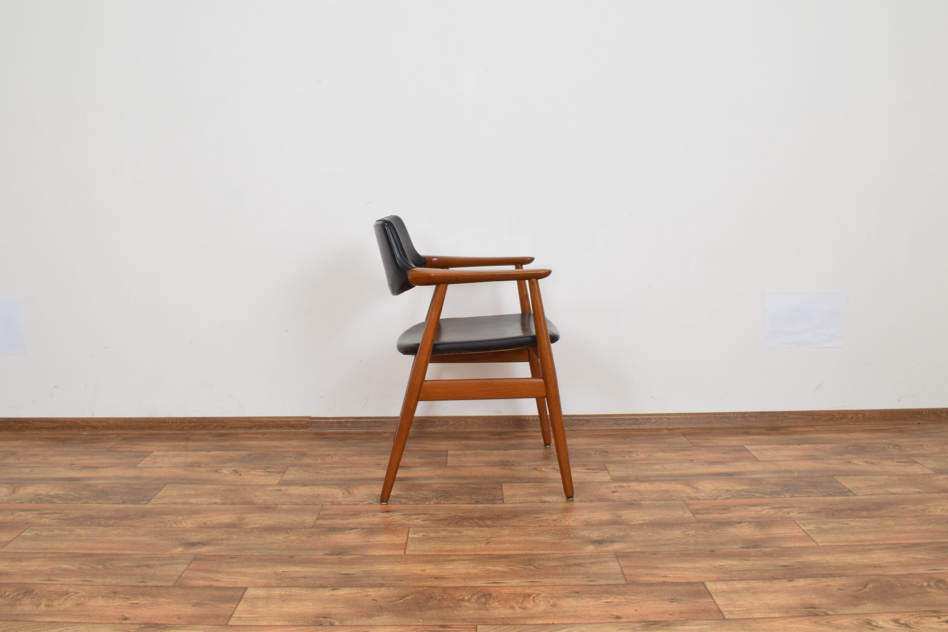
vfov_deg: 41.7
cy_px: 316
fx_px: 829
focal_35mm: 32
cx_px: 474
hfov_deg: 59.5
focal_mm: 21
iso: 100
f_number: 25
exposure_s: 4
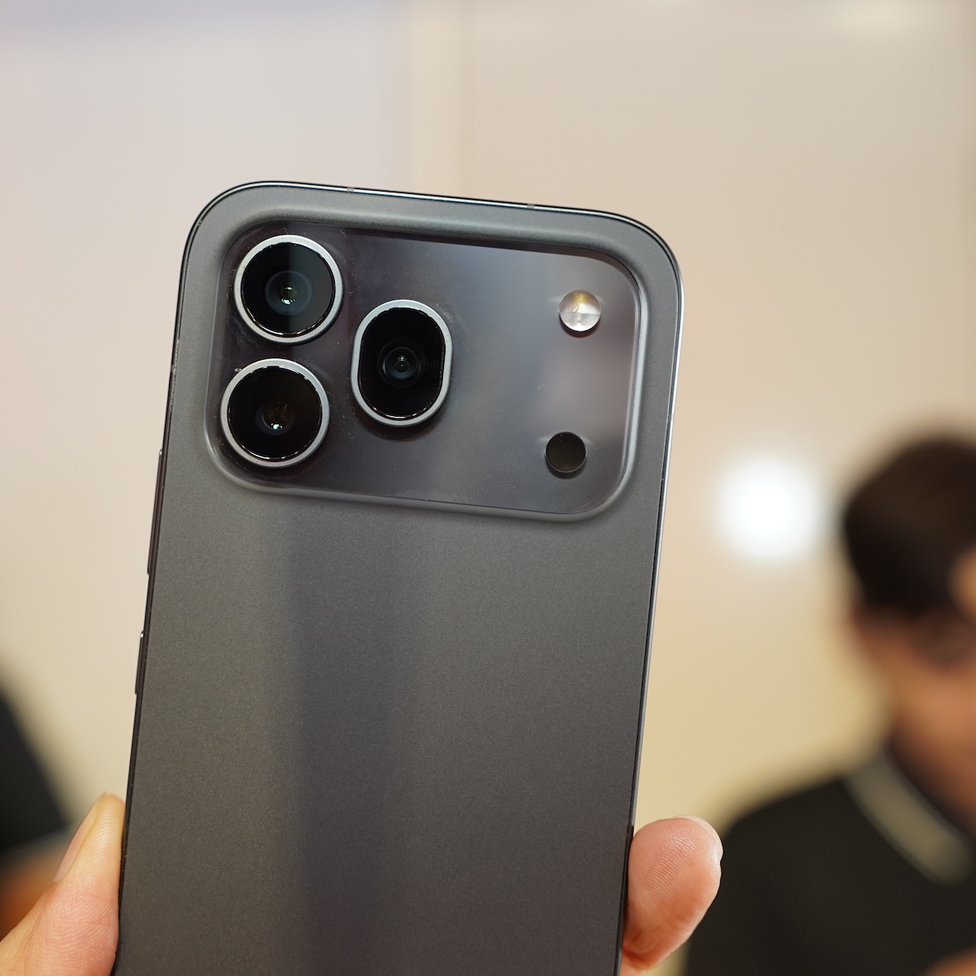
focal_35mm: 50
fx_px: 1595
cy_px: 521
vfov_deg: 34.0
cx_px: 408
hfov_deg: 34.0
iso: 1000
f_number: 4
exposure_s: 1/60
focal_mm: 34
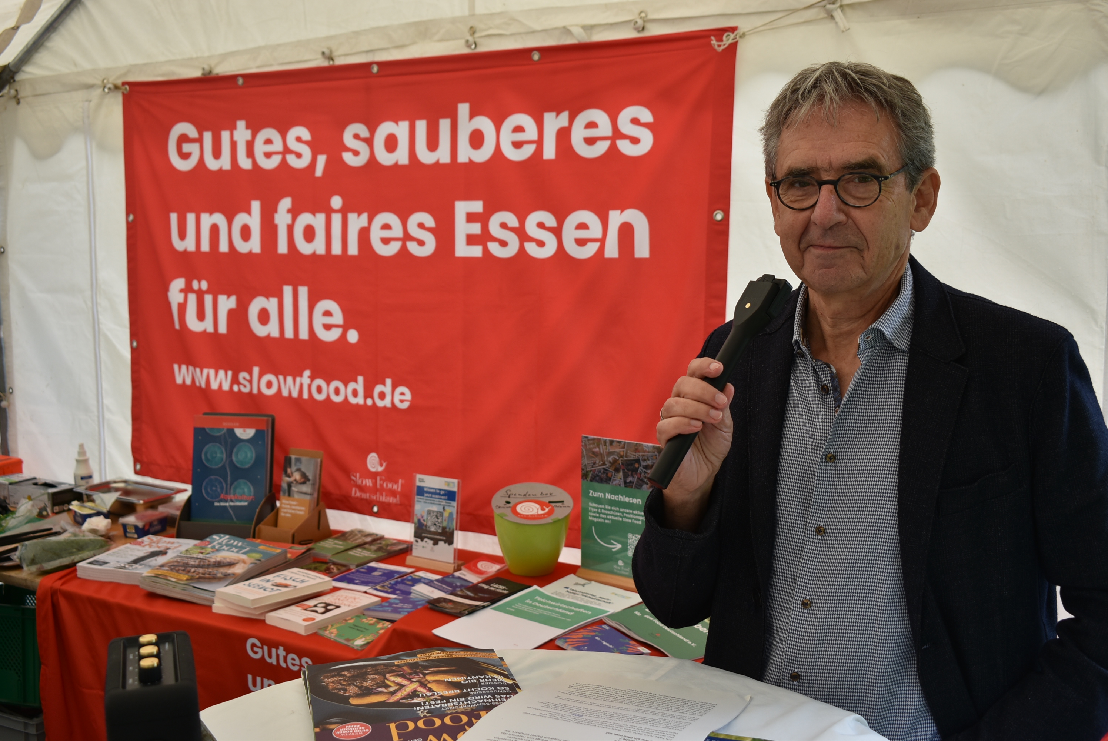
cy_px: 370
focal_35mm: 40
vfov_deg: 33.1
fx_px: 1247
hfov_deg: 47.9
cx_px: 554
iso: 100
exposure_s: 1/100
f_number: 5
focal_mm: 27
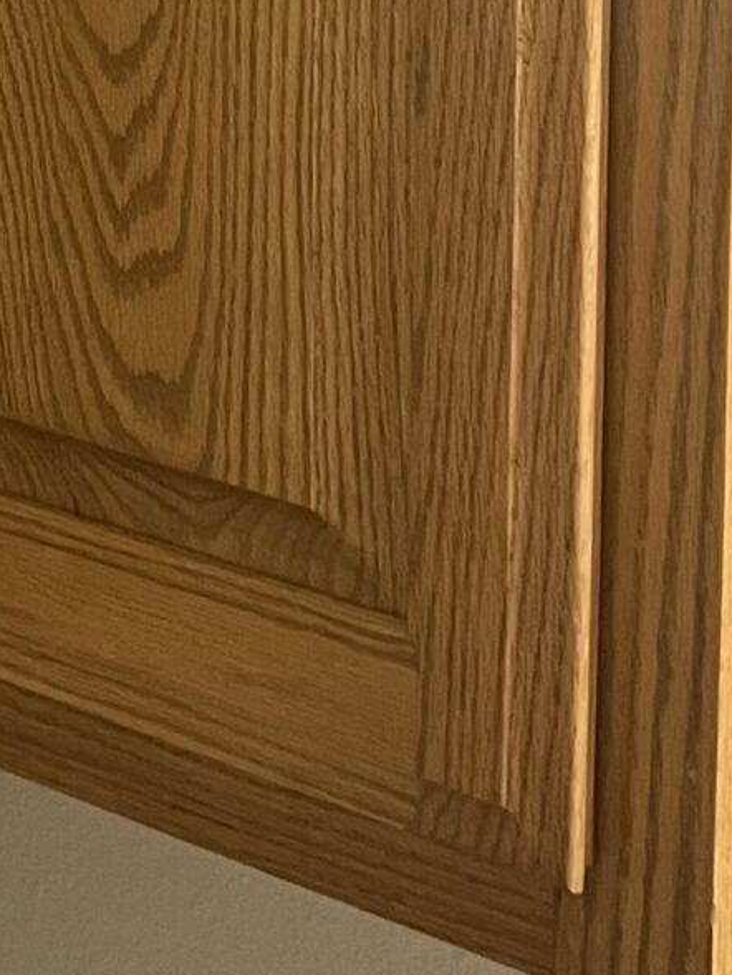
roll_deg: -1.7
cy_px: -483
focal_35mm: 113
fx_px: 3185
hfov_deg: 12.8
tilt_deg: -0.6
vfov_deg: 16.0
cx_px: -134
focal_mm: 5.7
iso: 200
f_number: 1.5
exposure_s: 1/60
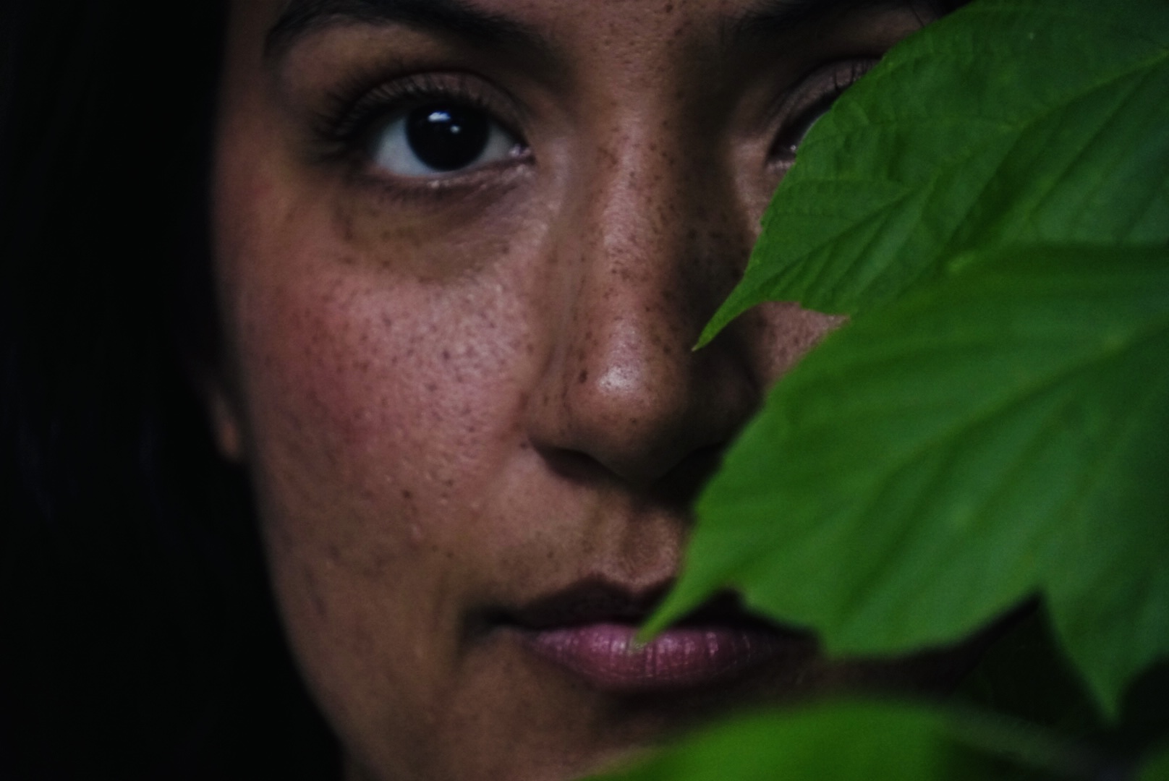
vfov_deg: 5.0
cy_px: 390
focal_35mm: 274
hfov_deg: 7.5
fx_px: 8920
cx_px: 584
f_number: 6.3
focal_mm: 183
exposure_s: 1/1250
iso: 2000
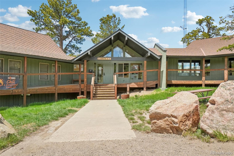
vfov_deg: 47.9
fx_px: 175
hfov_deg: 67.4
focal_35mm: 27
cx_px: 117
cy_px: 78
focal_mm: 18
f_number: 8
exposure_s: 1/1250
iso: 400
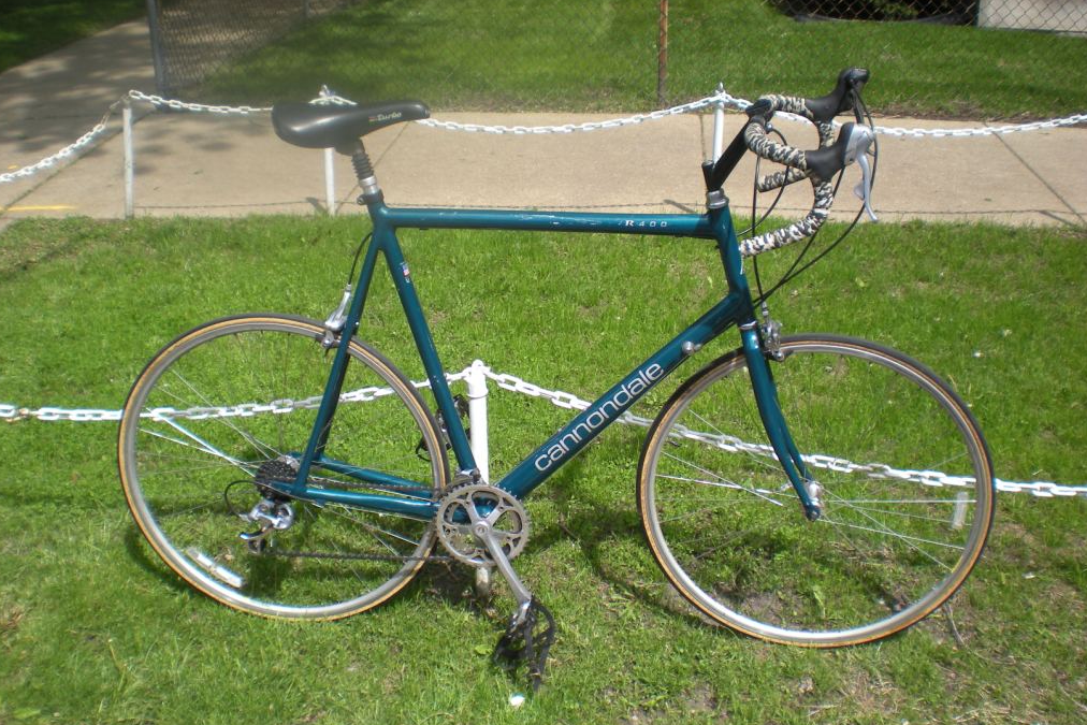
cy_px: 409
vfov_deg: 33.4
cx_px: 540
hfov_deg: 48.5
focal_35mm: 40
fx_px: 1208
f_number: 4.6
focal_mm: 6.3
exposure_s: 1/225
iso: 64
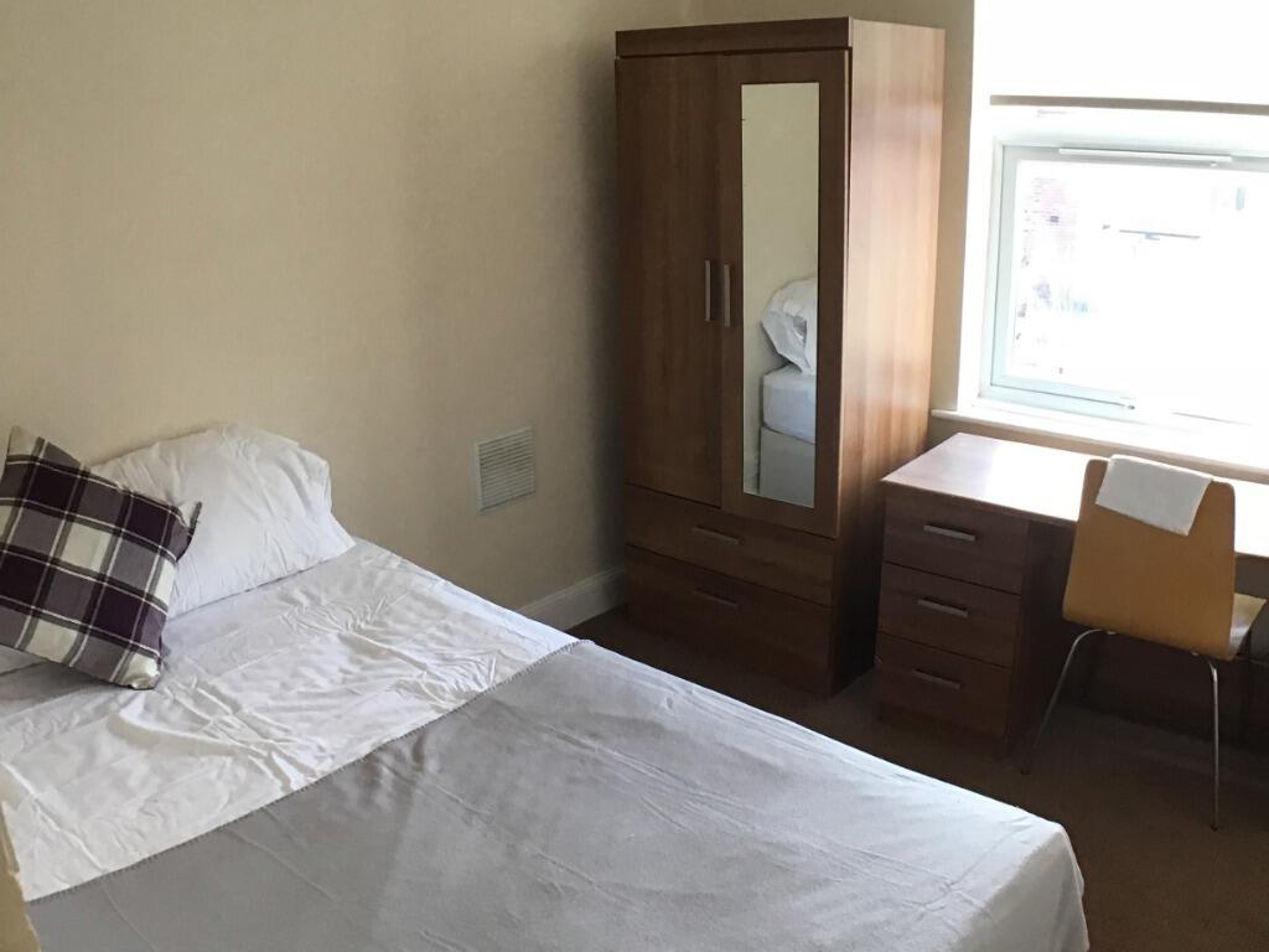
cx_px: 634
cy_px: 476
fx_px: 1136
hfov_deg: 58.4
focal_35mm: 31
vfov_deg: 45.4
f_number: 2.4
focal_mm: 3.3
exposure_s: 1/33
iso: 50
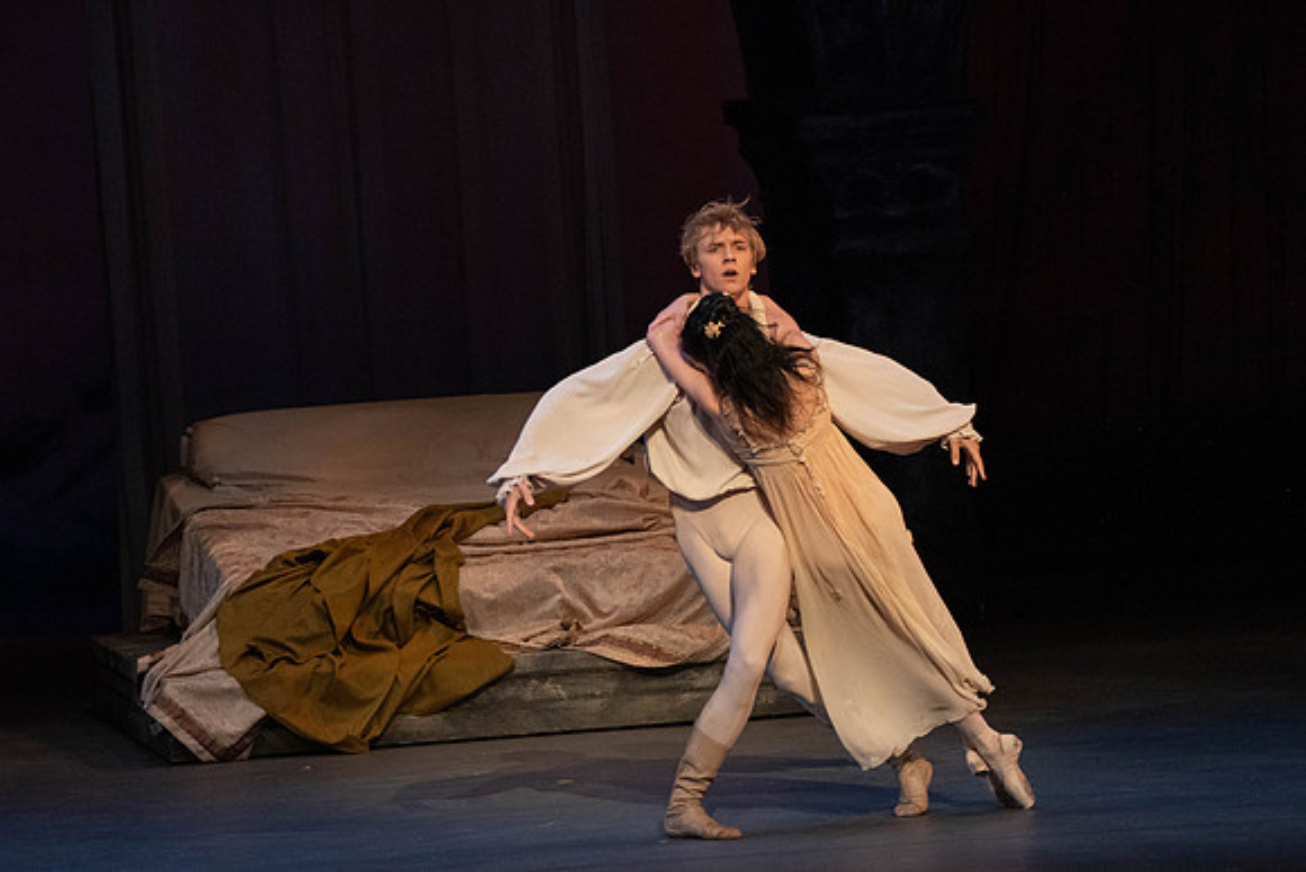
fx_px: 13467
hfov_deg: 5.6
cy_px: 397
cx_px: 578
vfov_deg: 3.7
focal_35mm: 371
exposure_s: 1/320
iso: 6400
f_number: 6.3
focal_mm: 300
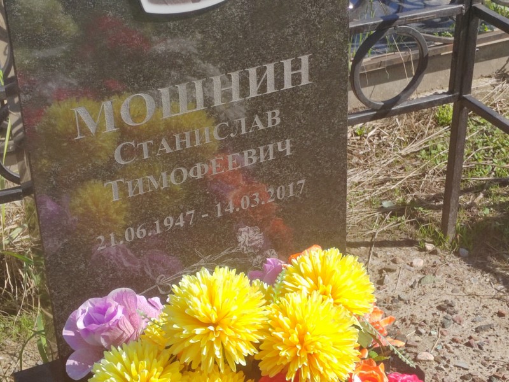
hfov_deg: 26.0
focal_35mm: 75
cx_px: 254
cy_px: 191
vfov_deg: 19.6
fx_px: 1103
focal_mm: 5.52
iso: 100
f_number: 1.9
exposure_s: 1/1200
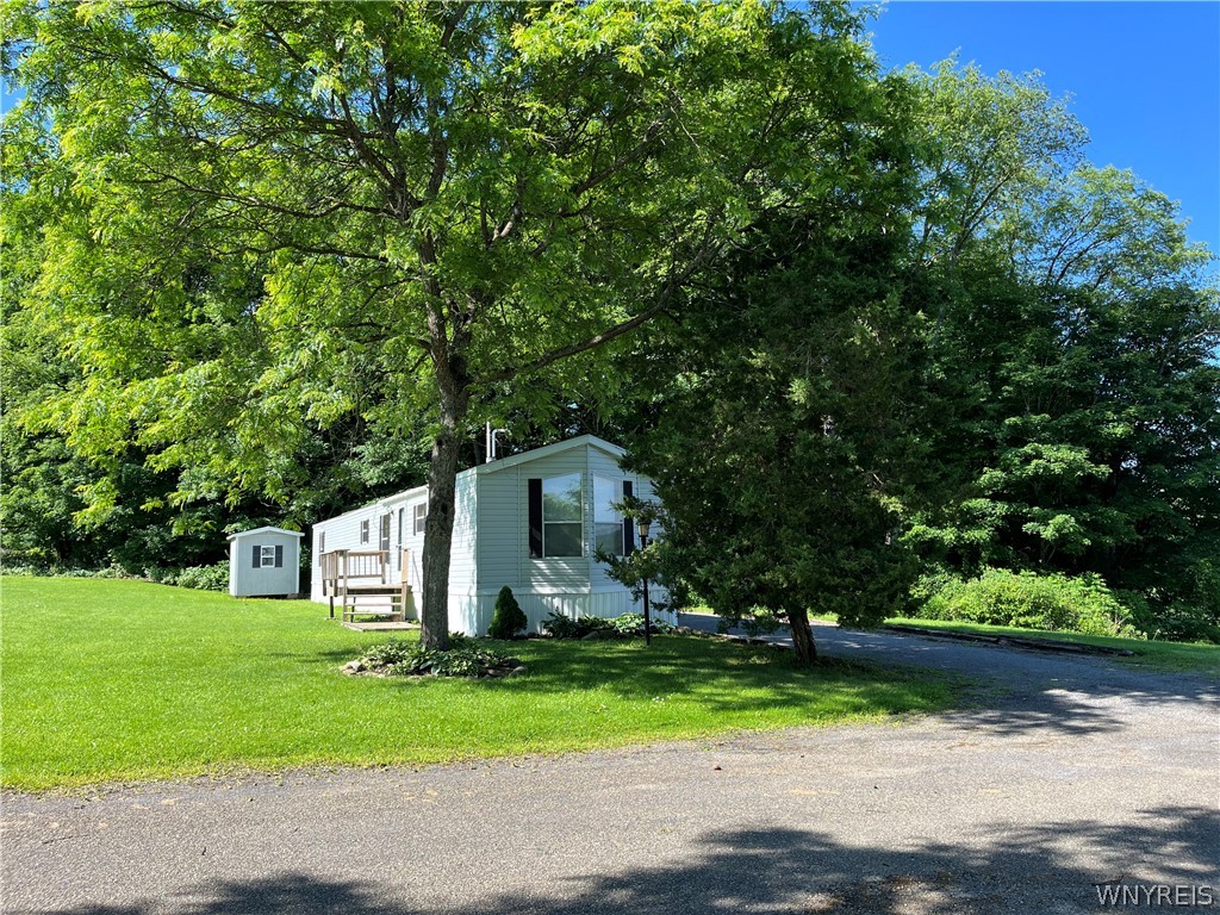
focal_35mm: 26
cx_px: 610
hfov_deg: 67.3
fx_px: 916
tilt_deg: +7.0
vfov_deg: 53.1
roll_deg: +1.3
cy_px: 458
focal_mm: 5.1
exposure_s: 1/913
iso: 50
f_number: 1.6
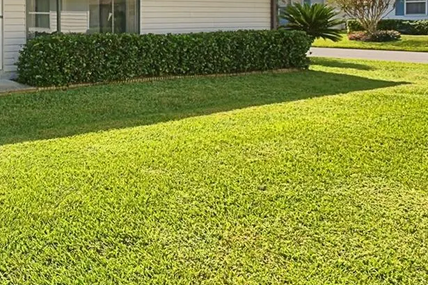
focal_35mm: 39
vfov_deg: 32.7
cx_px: -11
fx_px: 464
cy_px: 35
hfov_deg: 42.1
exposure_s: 1/250
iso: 100
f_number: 11
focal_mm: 10
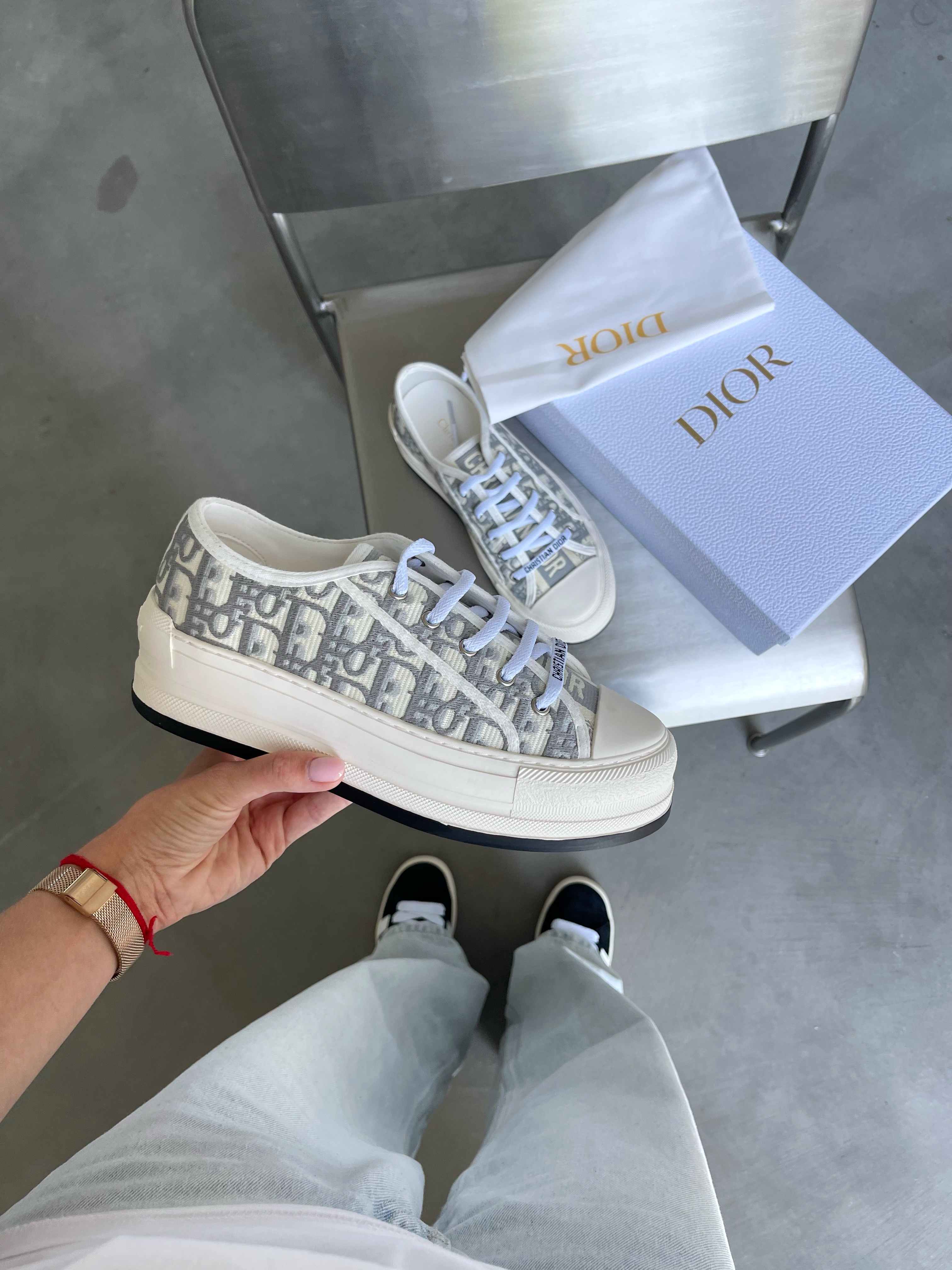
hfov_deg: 54.9
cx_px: 476
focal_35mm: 25
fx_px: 917
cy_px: 635
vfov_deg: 69.4
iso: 50
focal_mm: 5.1
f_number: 1.6
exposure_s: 1/121
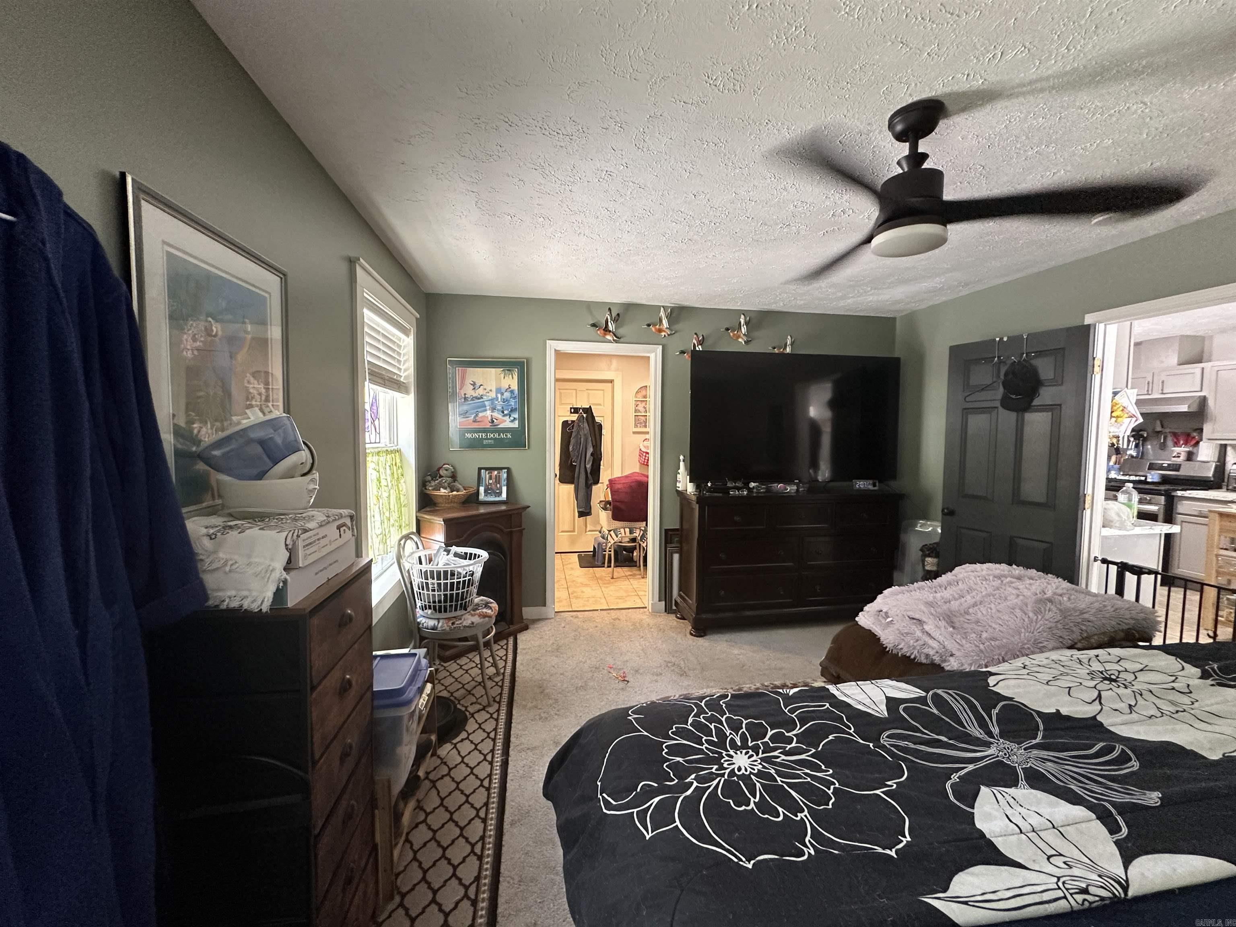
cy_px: 464
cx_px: 618
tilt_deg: -1.5
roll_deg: -0.2
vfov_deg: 85.7
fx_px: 500
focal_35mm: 14
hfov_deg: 102.1
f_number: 2.2
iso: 320
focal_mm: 2.22
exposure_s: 1/60
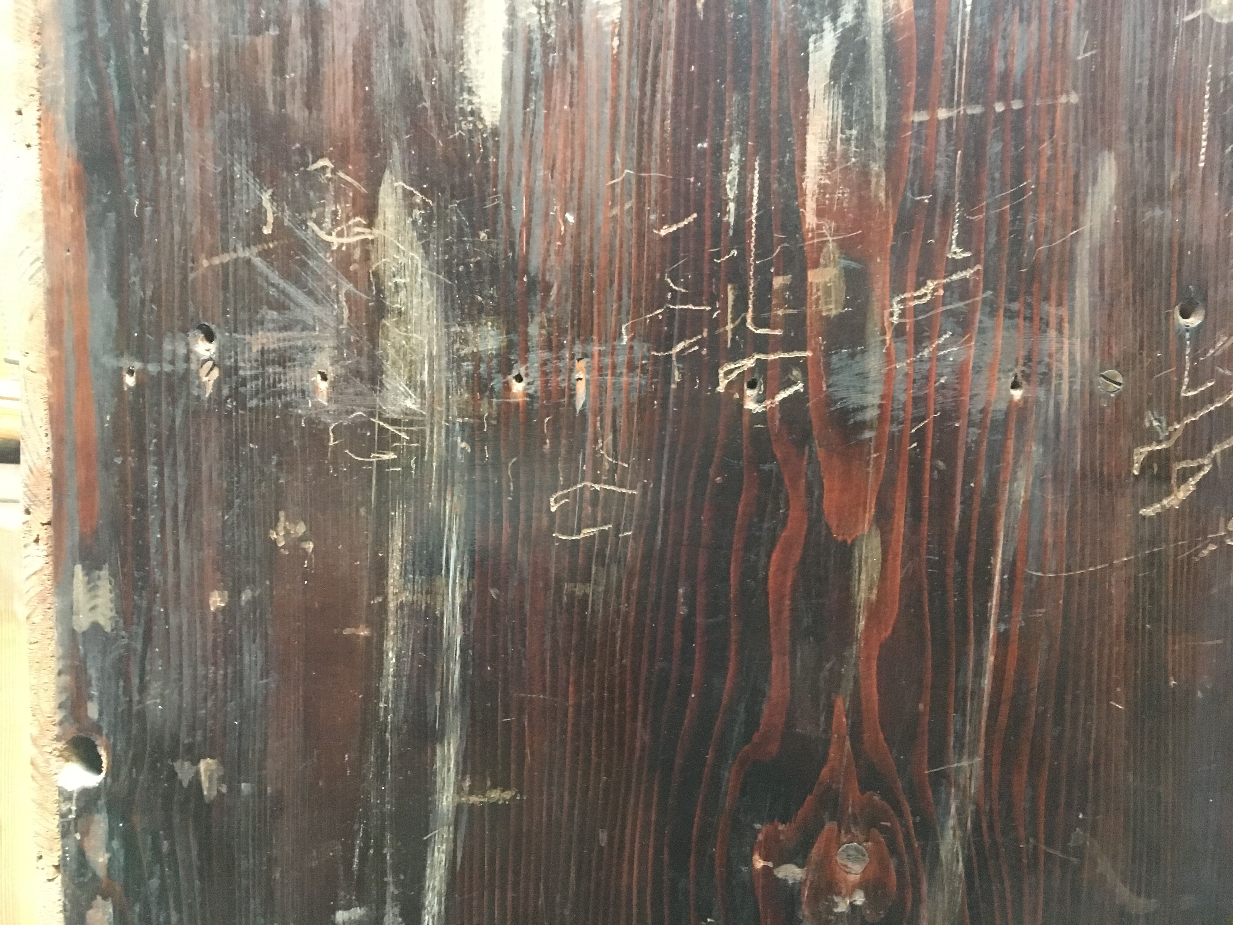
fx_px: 1033
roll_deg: -2.7
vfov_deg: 48.2
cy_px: 462
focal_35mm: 29
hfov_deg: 61.7
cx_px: 616
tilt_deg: -2.0
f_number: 2.2
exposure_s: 1/17
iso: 320
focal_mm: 4.15
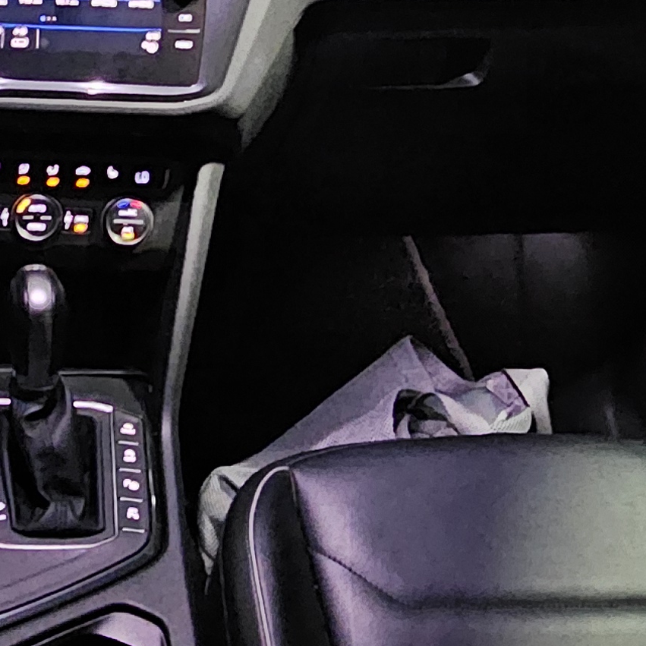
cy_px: 152
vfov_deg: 31.0
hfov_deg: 29.3
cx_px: -20
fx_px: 1140
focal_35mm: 54
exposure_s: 1/24
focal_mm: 2.2
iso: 2000
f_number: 2.2
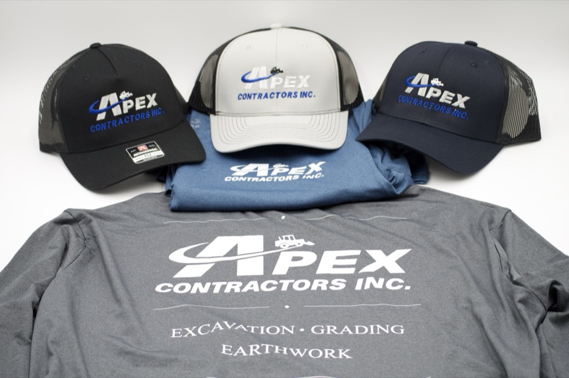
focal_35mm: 82
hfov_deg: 24.6
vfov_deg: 16.5
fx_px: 1303
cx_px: 284
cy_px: 189
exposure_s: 1/125
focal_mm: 55
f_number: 5.6
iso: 360
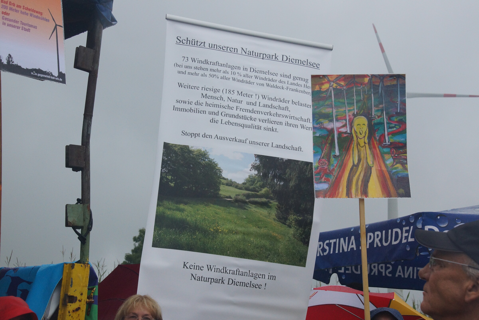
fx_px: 898
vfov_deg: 20.2
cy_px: 160
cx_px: 240
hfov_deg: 29.9
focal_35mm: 68
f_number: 8
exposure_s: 1/1000
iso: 800
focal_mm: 45
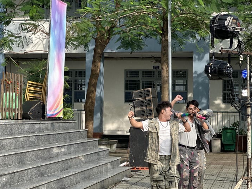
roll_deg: -0.5
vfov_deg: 13.7
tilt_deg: +2.2
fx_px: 786
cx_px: 105
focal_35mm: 108
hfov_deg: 18.2
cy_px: 103
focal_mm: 9
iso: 32
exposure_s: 1/120
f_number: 2.8
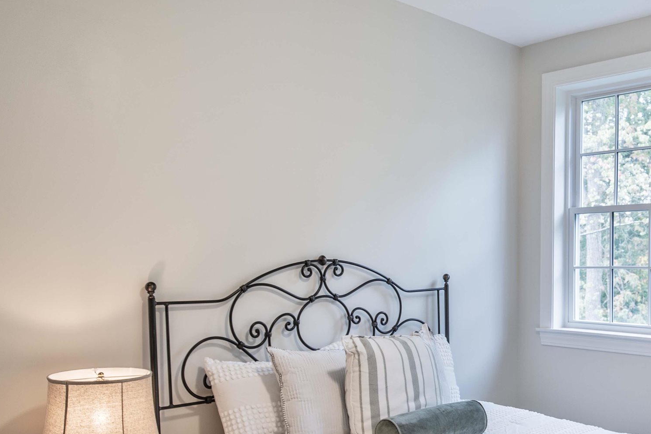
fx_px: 669
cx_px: 527
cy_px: 276
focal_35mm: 37
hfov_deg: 48.7
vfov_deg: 35.7
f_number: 4
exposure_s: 1/3
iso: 100
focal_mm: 18
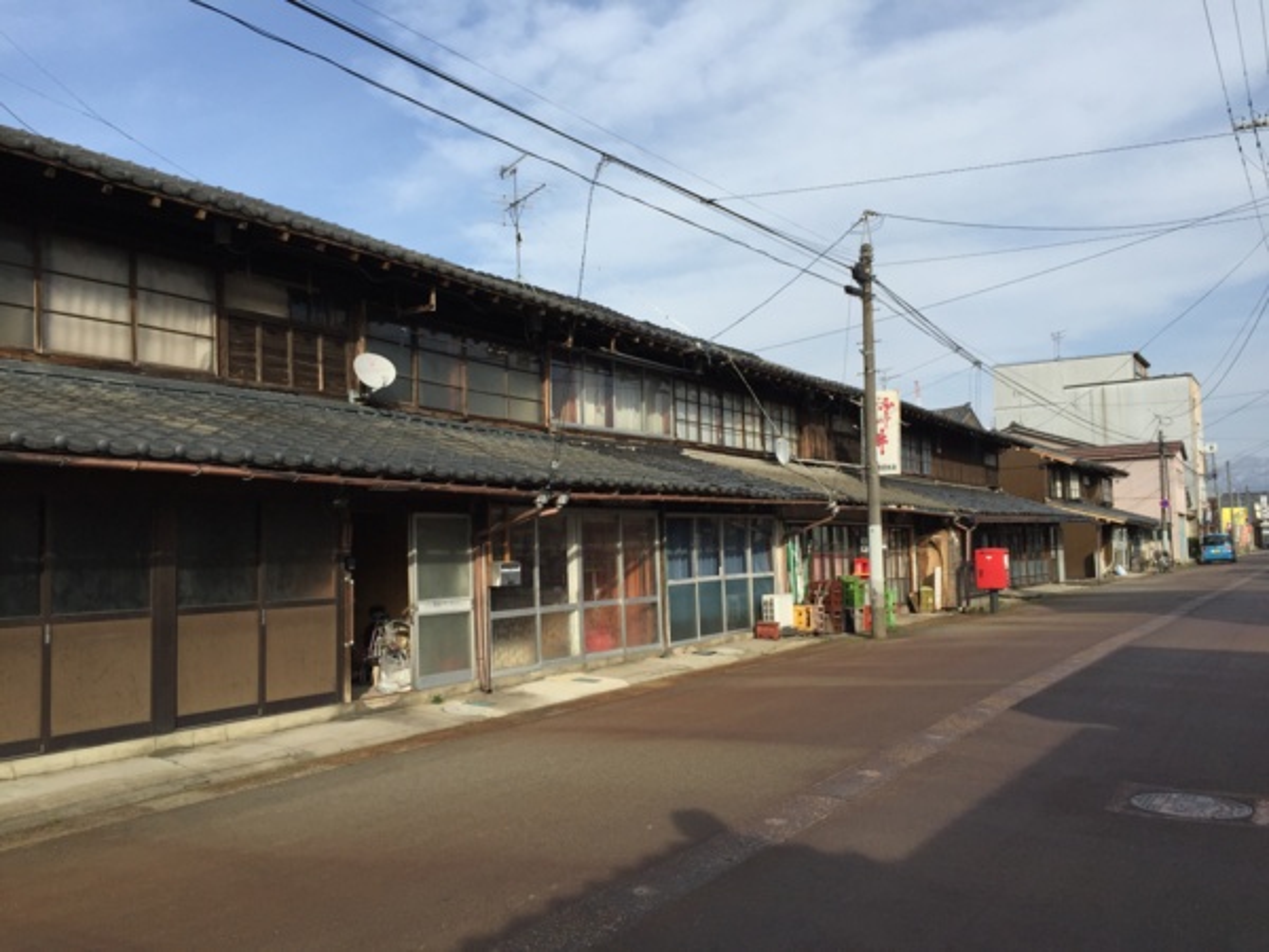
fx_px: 1063
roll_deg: +1.2
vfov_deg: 48.2
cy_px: 476
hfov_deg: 61.7
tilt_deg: +3.3
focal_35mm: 29
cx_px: 634
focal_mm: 4.15
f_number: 2.2
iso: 32
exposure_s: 1/2475
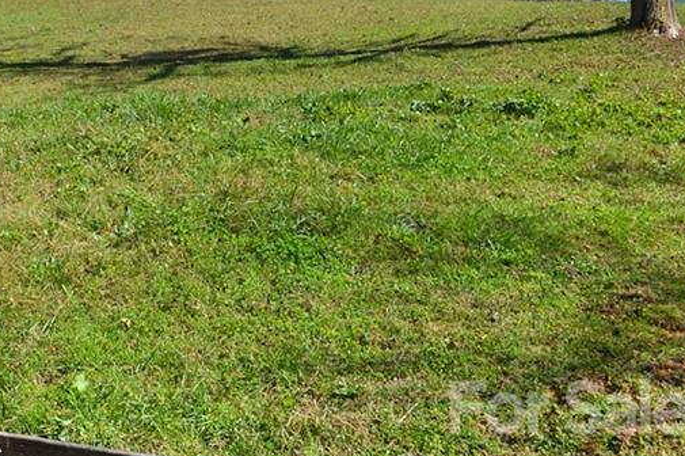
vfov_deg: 18.5
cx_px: 27
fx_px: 1388
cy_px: 114
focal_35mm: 73
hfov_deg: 26.5
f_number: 8
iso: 220
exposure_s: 1/125
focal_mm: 24
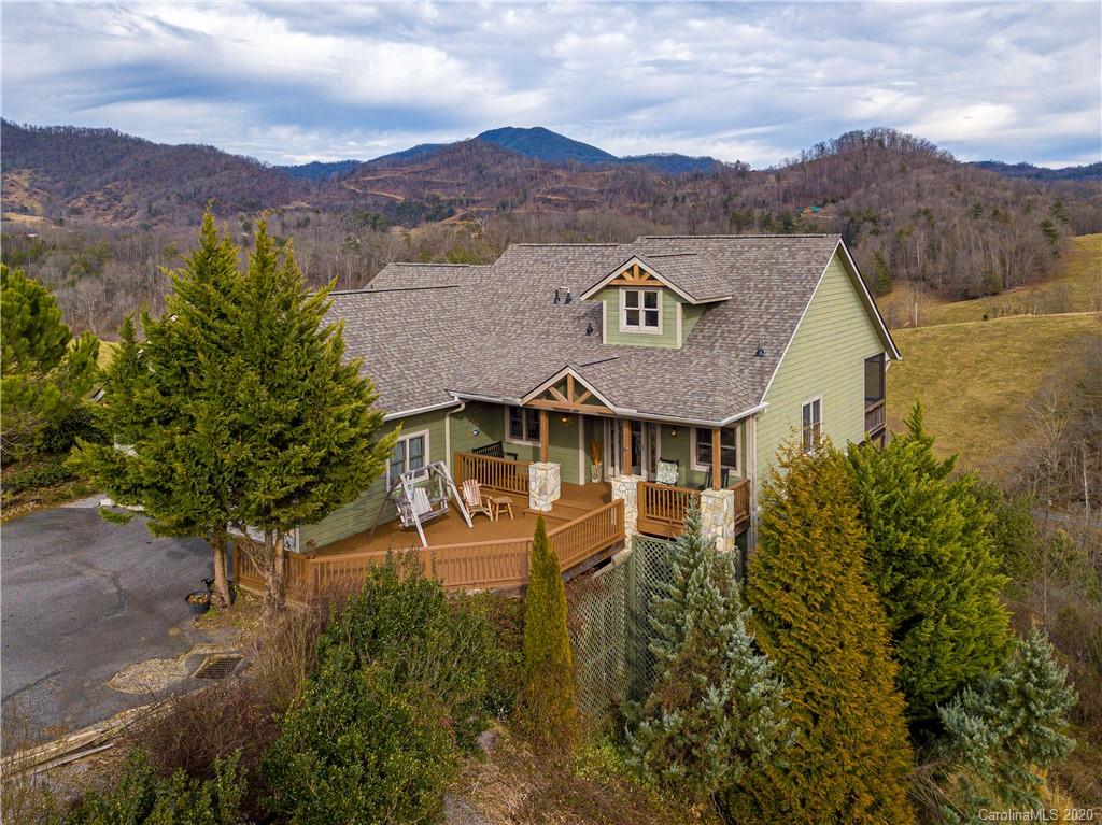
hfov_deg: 67.3
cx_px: 551
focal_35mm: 26
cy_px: 412
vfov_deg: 53.0
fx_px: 827
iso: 100
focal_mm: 4.7
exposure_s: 1/800
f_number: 2.2
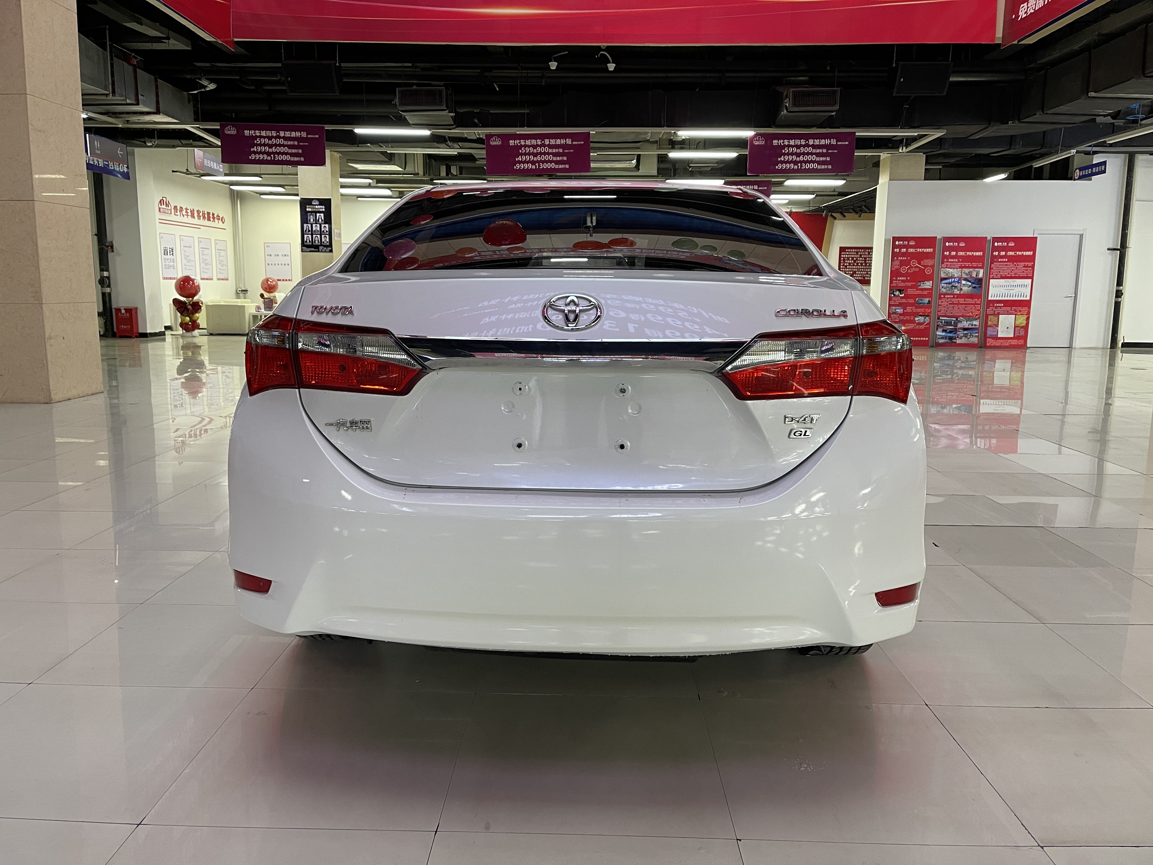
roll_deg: -1.0
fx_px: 833
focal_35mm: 25
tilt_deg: -10.3
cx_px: 576
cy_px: 432
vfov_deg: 54.9
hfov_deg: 69.4
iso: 160
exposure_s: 1/60
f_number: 1.6
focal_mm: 5.1
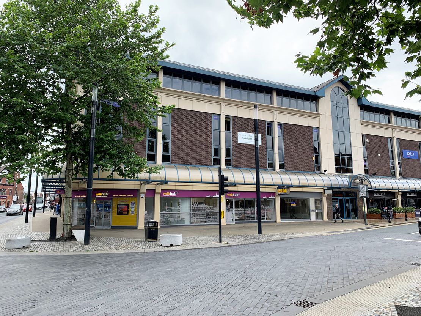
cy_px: 158
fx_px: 316
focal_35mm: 26
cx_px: 210
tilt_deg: +9.4
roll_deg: -0.7
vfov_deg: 53.1
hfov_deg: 67.3
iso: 25
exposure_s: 1/627
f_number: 1.8
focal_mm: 4.25
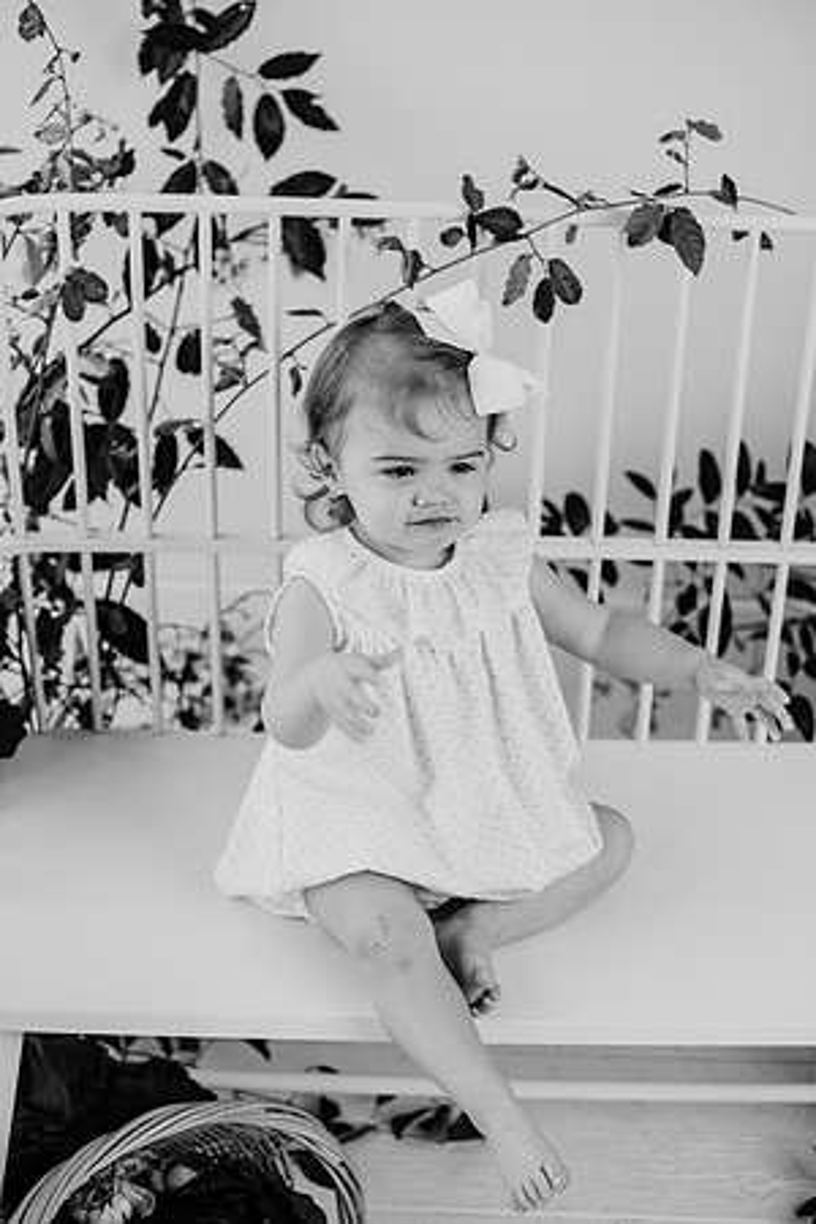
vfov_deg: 39.6
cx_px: 408
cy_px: 612
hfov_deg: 27.0
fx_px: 1700
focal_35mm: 50
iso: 125
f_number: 2.8
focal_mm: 50
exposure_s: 1/160
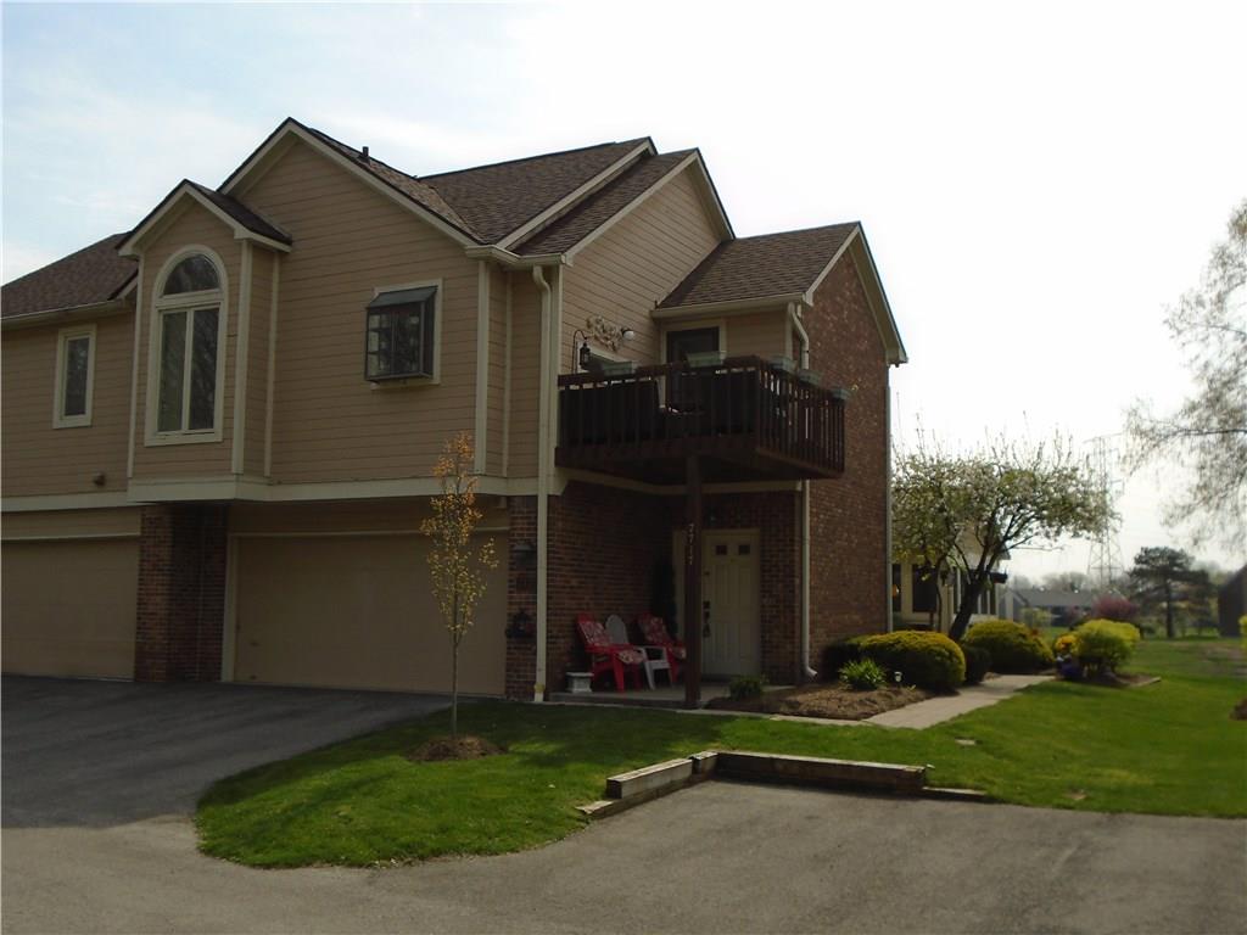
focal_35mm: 36
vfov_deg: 39.7
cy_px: 468
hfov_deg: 51.4
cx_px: 624
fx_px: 1297
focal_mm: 6.4
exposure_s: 1/1000
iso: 100
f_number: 3.8
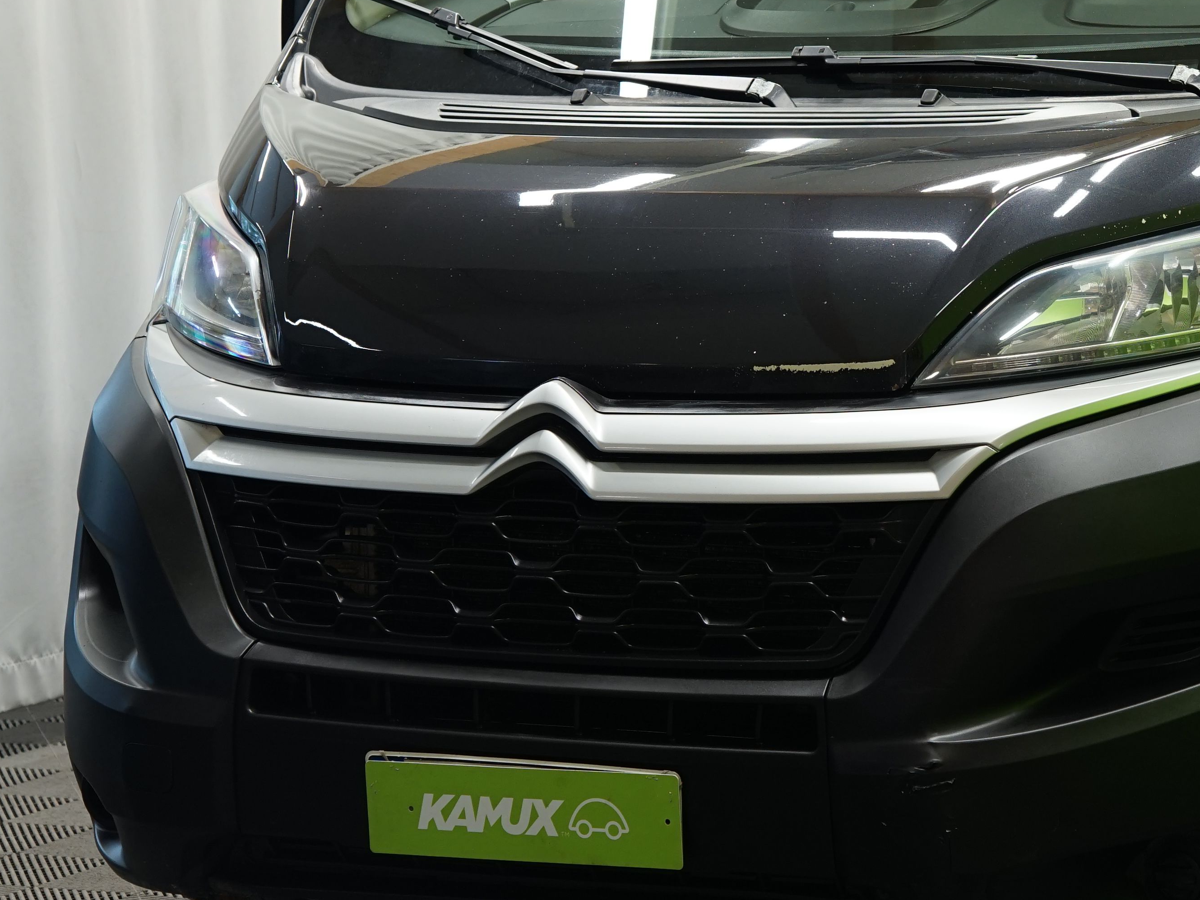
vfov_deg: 11.6
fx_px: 4437
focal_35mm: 128
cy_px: 254
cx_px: 1154
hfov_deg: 15.2
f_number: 5
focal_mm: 59
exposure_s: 1/20
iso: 500
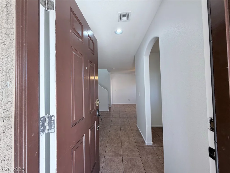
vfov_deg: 85.7
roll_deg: +1.8
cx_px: 115
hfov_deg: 102.1
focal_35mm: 14
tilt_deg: +1.5
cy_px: 86
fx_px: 93
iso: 125
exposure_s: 1/120
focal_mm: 2.22
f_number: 2.2
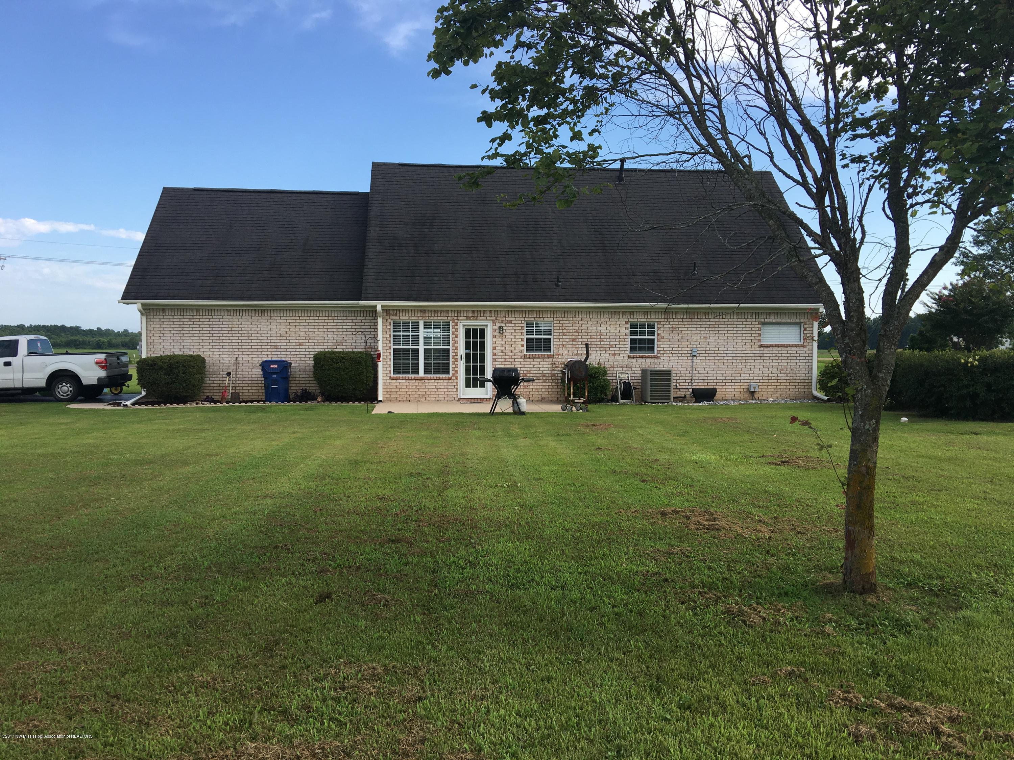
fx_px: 849
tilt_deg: -0.5
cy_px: 380
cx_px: 507
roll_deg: -0.7
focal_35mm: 29
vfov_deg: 48.2
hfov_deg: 61.7
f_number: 2.2
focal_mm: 4.15
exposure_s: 1/739
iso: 25
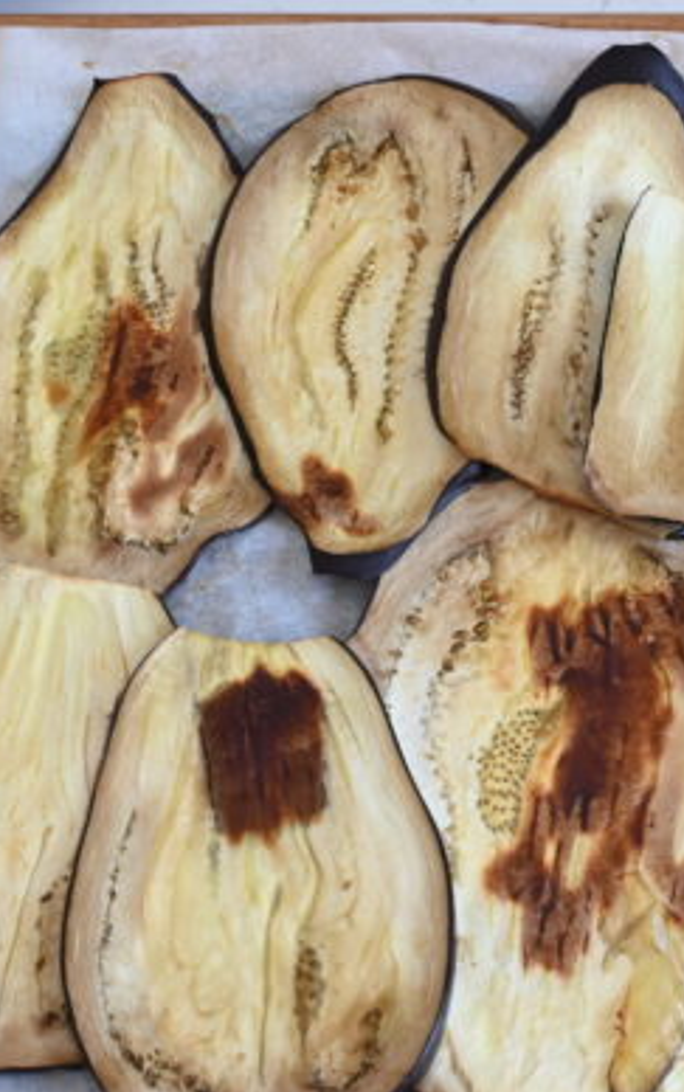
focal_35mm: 85
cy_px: 578
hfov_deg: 15.0
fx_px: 2531
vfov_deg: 24.3
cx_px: 763
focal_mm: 30.5
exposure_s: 1/13
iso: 200
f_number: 9
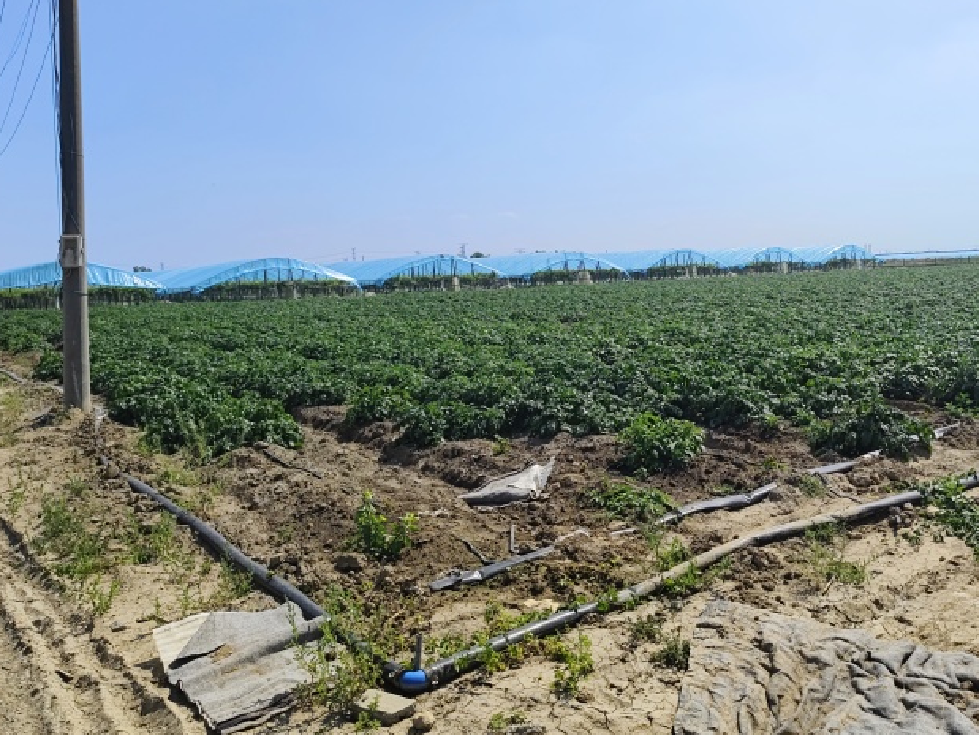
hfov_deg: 58.1
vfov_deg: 45.3
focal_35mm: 31
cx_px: 561
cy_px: 303
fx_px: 877
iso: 50
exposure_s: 1/2232
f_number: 1.88
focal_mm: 5.56
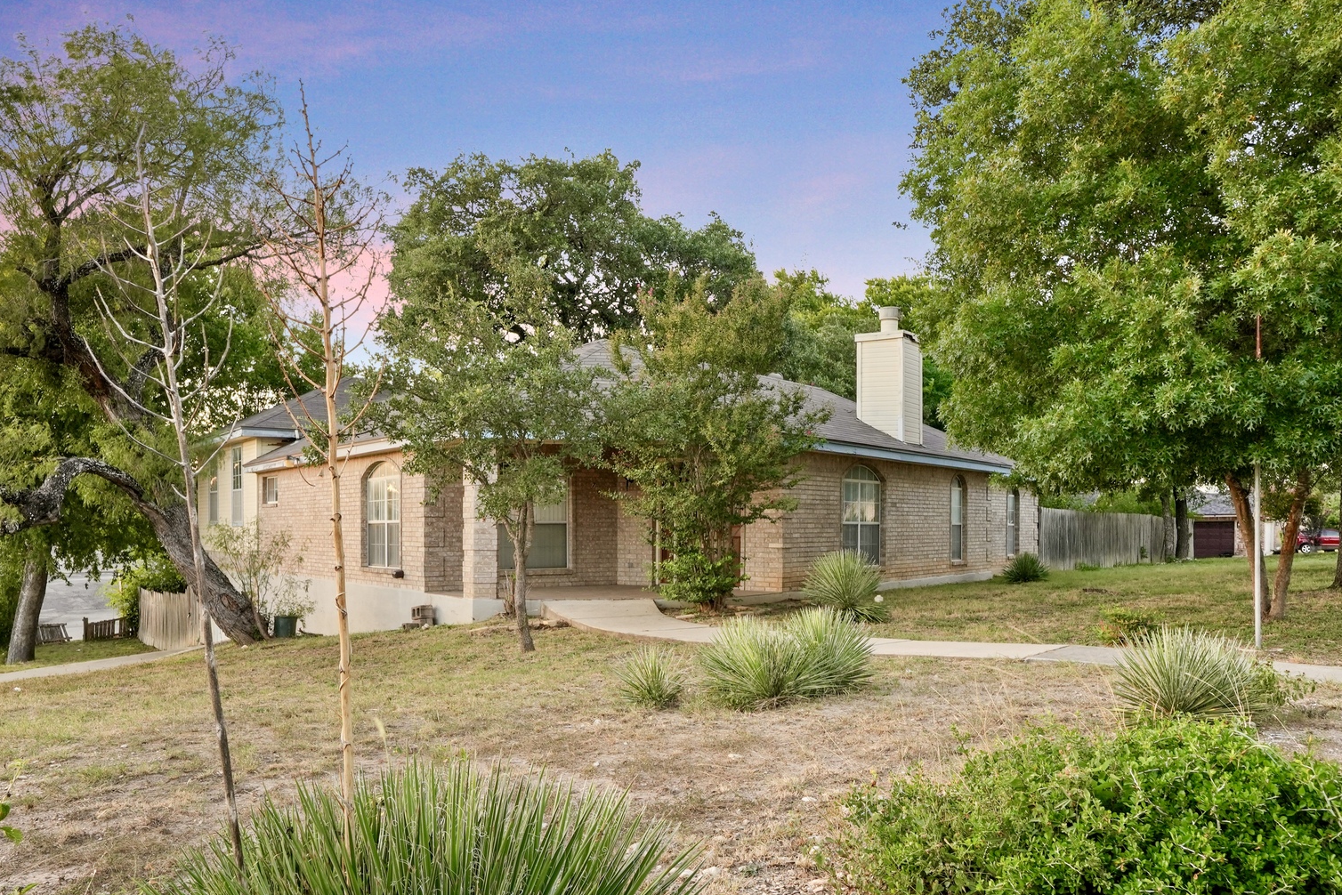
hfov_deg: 63.6
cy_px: 460
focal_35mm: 29
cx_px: 625
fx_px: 1081
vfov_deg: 45.0
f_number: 8
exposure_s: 1/13
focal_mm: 18
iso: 250
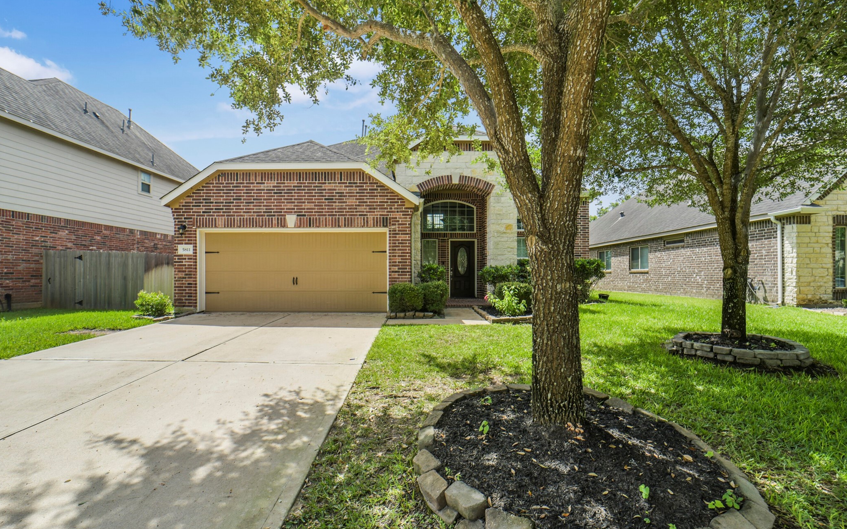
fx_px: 346
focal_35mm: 15
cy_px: 267
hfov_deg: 101.5
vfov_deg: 74.8
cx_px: 417
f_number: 5
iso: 500
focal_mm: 14
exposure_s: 1/1600
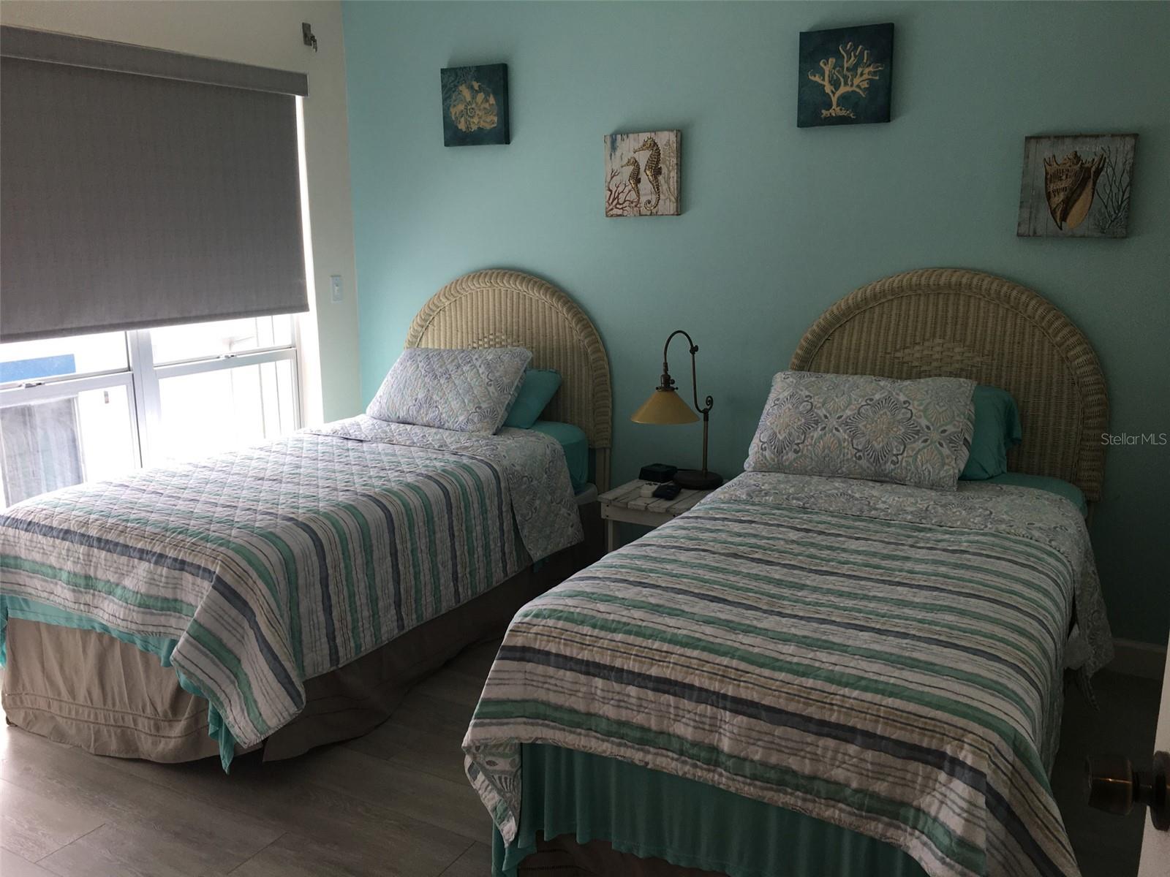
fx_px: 980
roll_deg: +0.0
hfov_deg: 61.7
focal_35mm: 29
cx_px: 585
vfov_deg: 48.2
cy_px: 438
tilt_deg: -10.9
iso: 32
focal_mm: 4.15
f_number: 2.2
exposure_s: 1/120
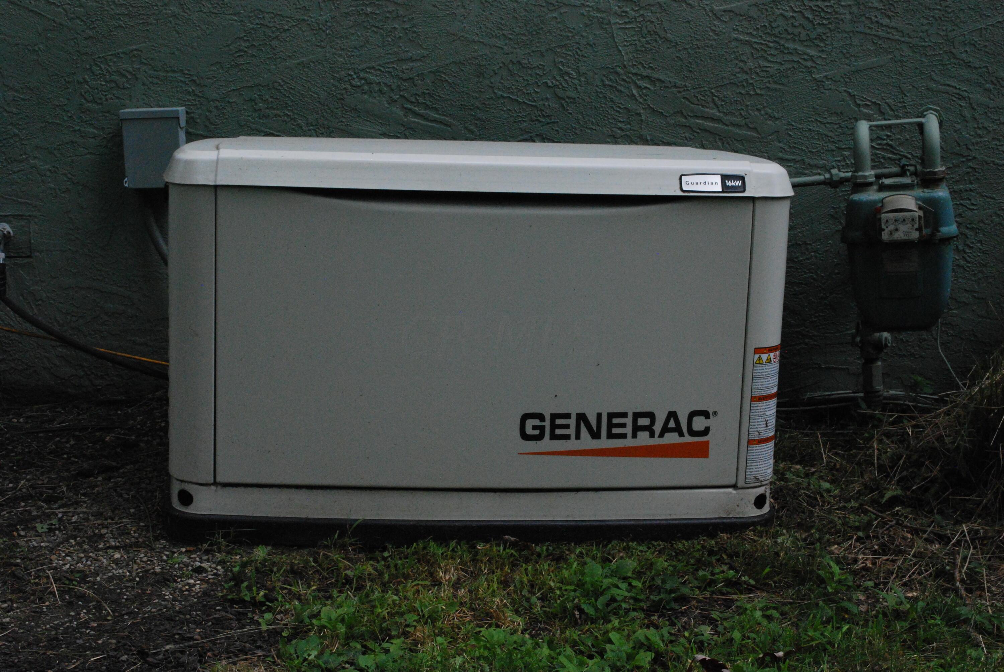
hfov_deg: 36.8
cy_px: 336
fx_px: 1508
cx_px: 502
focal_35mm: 54
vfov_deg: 25.1
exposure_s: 1/500
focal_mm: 36
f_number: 11
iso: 1600
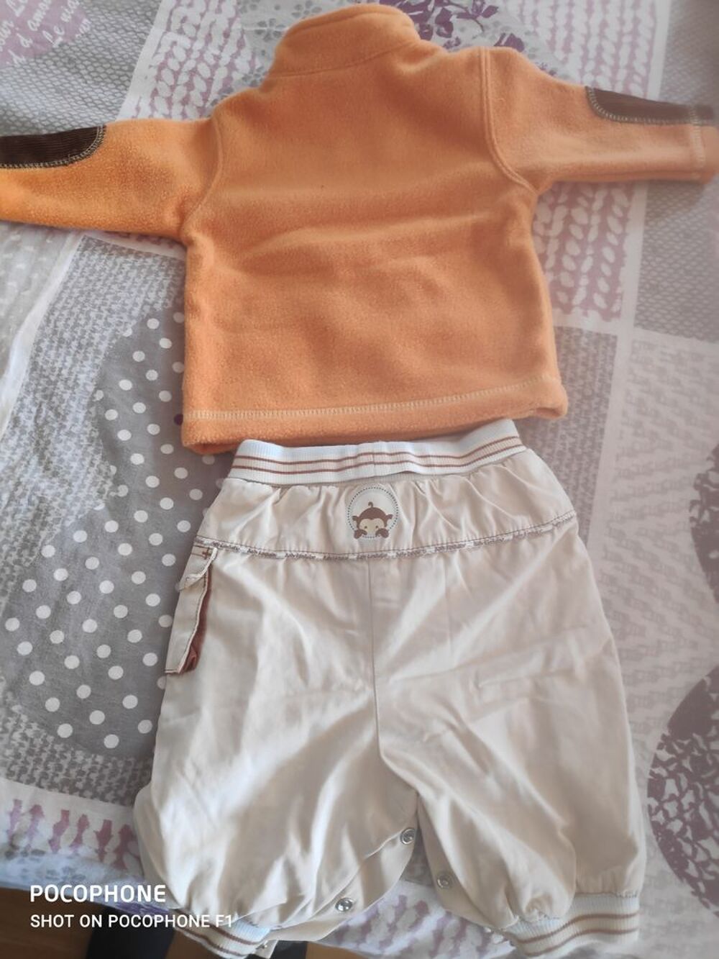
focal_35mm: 20
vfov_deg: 81.7
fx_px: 554
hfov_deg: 66.0
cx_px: 360
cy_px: 480
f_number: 1.9
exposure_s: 1/50
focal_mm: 3.94
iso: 512
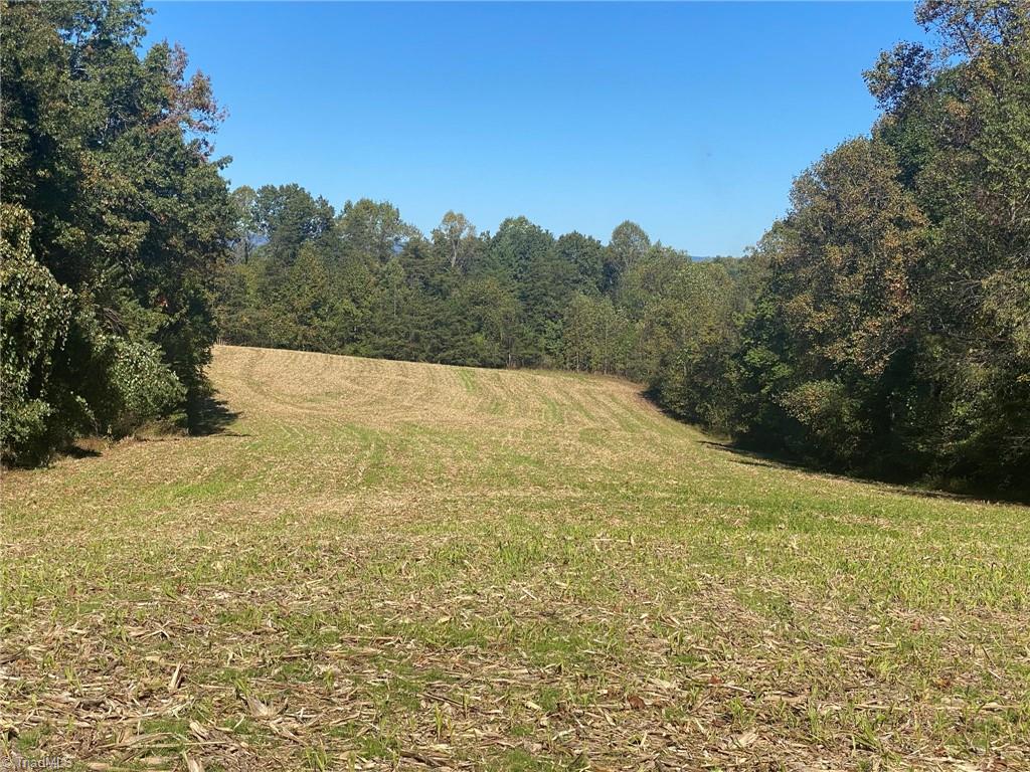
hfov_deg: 36.8
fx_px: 1547
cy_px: 386
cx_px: 515
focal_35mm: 52
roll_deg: -0.3
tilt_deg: -2.5
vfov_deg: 28.0
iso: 20
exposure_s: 1/1546
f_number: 2
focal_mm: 6
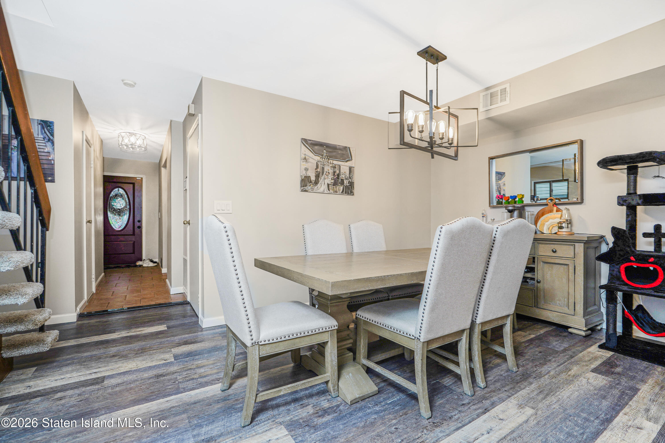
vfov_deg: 73.7
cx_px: 332
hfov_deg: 96.7
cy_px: 222
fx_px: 296
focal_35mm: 16
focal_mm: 16
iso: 64
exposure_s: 1/30
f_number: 4
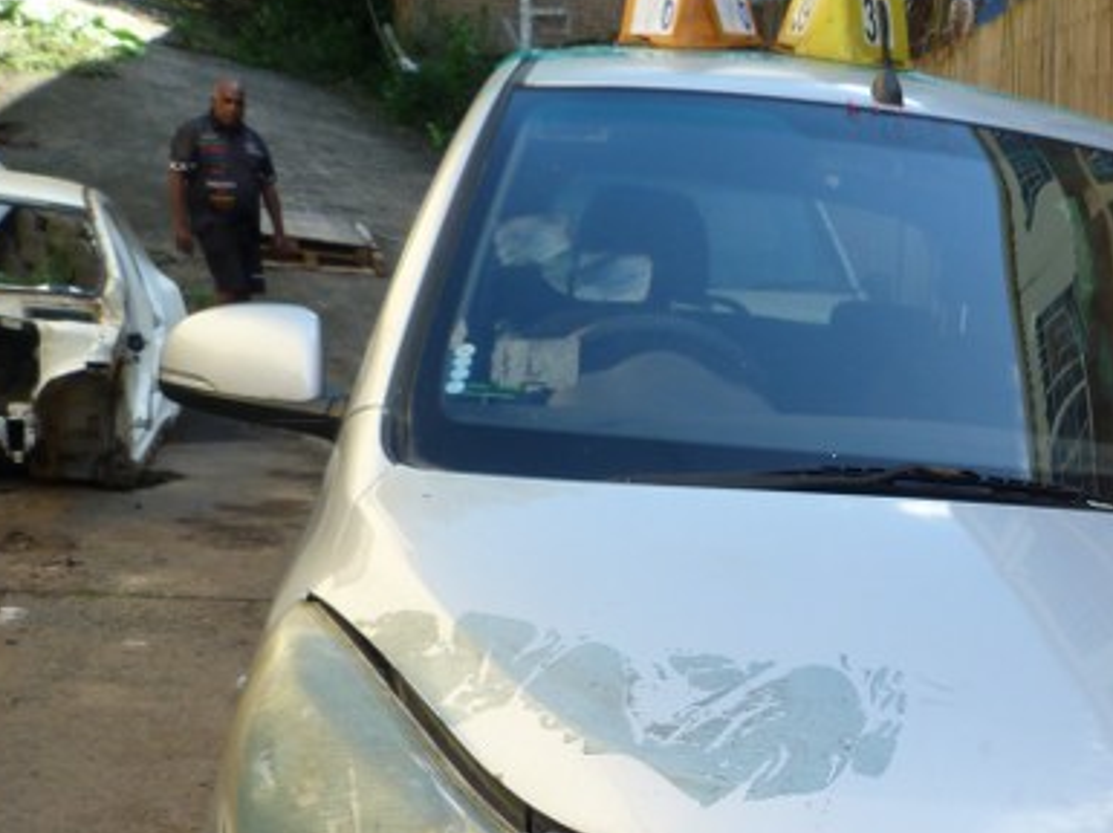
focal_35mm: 52
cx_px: 977
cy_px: 821
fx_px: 1670
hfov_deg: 35.0
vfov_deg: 26.6
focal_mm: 4.5
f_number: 3.6
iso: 80
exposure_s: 1/125
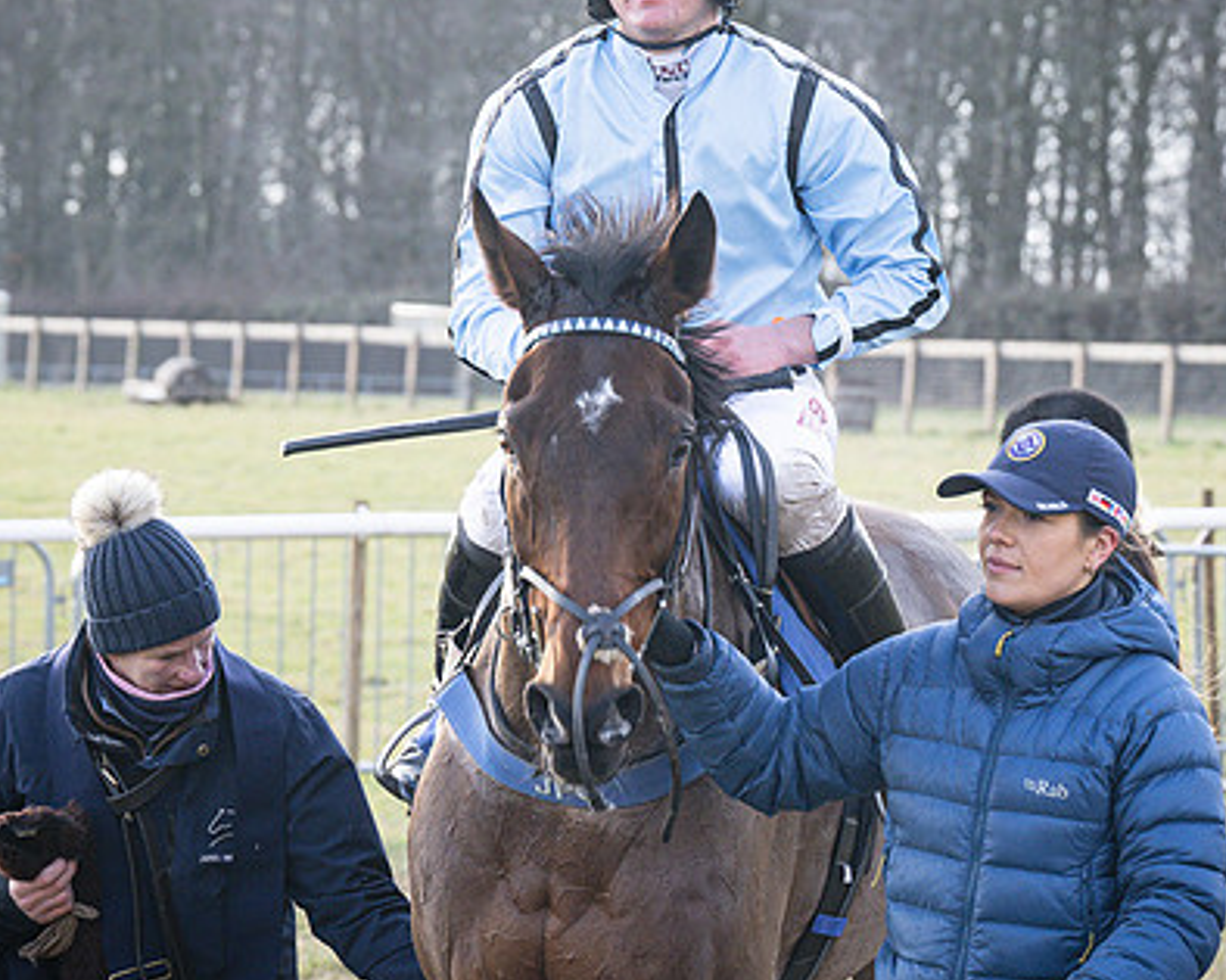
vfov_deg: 6.4
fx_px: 8815
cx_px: 660
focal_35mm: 243
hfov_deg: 8.0
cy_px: 351
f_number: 5
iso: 400
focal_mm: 82
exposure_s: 1/400
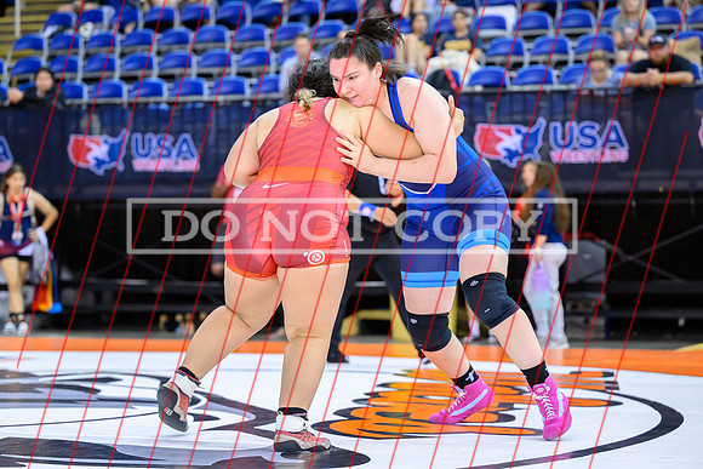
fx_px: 1810
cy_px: 235
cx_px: 361
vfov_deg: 14.8
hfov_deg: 22.0
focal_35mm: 93
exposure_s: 1/800
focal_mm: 87
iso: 5000
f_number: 3.2
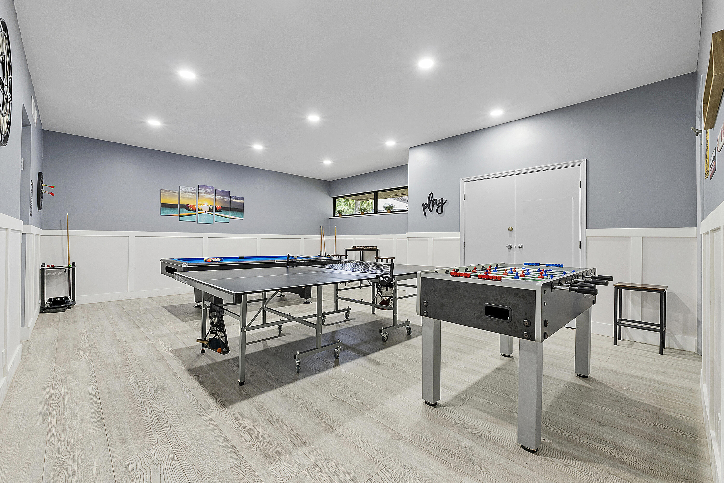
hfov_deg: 100.4
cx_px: 362
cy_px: 242
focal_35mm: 15
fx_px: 302
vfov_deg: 77.3
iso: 250
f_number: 10
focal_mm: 10
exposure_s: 1/3
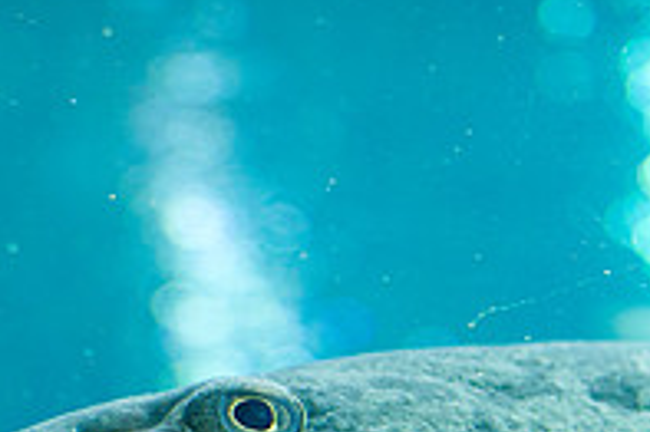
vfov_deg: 9.1
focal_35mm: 147
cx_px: 373
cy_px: 590
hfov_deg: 14.0
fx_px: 2652
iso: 2000
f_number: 2
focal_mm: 50
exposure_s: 1/125
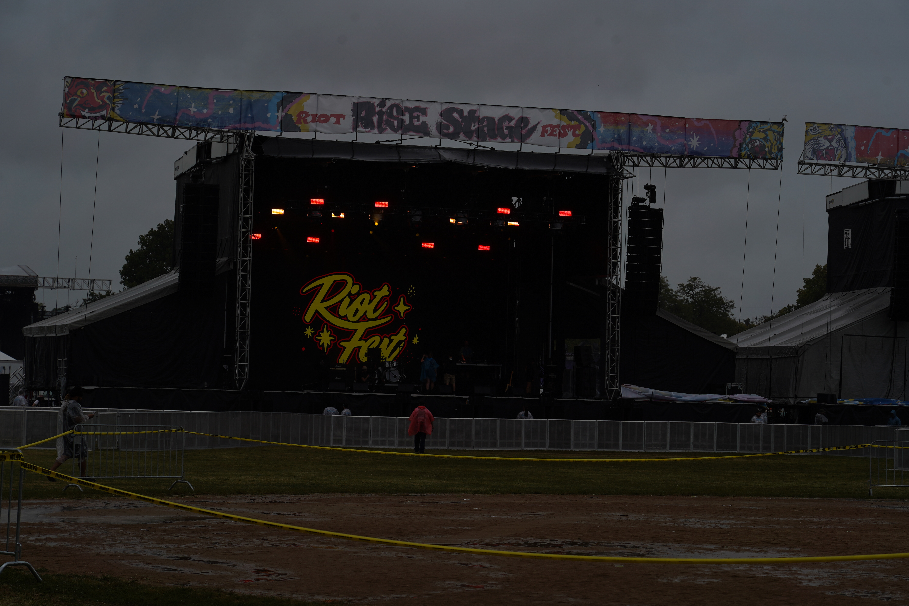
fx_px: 2651
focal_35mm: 105
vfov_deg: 13.0
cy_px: 303
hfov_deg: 19.5
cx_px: 454
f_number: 8
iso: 100
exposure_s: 1/640
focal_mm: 105
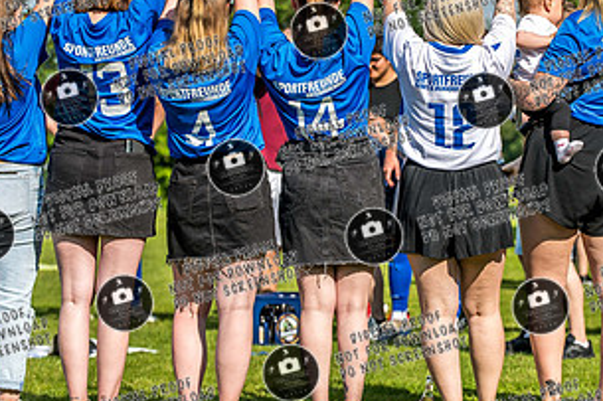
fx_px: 2812
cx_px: 366
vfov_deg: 8.1
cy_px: 87
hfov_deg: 12.2
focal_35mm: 168
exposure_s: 1/1600
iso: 100
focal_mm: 85
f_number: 3.5
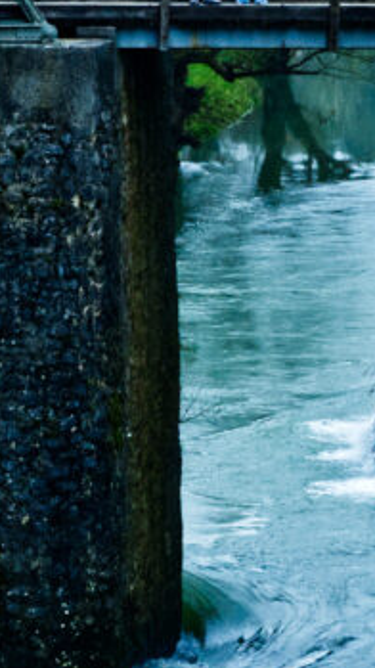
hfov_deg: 4.7
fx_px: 4584
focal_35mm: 259
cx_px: 530
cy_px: 373
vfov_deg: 8.3
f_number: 13
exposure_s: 1/200
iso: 2000
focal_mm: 50
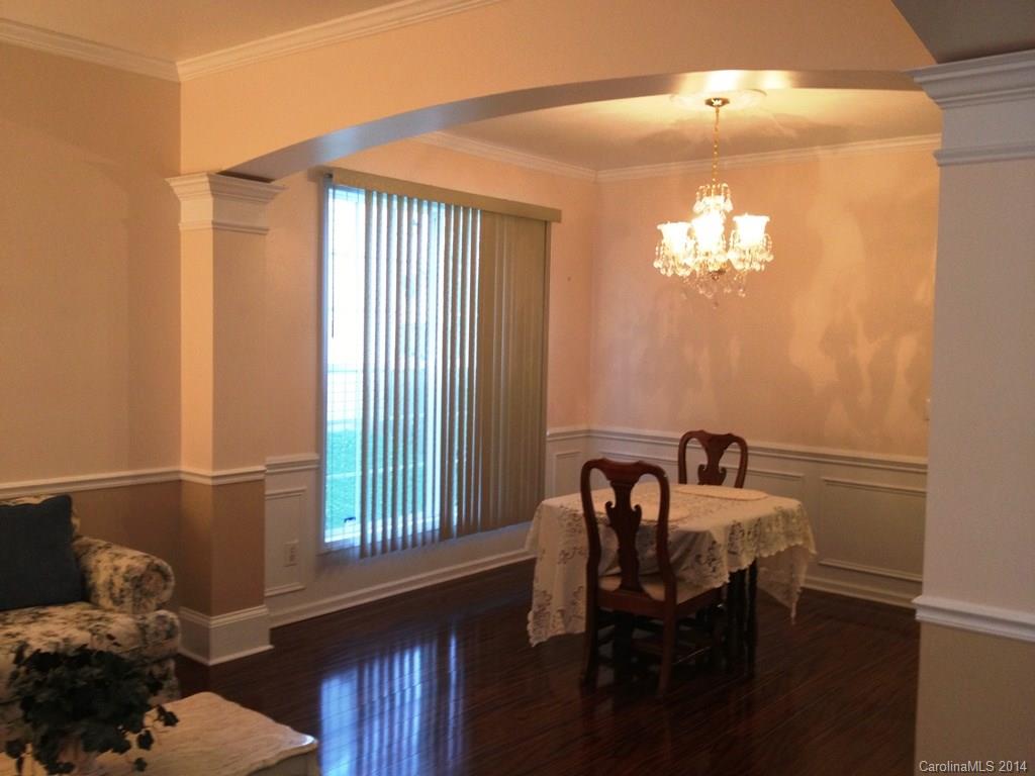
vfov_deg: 40.7
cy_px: 388
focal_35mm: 35
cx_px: 518
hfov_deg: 52.6
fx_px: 1046
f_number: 2.4
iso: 125
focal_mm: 4.28
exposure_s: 1/20
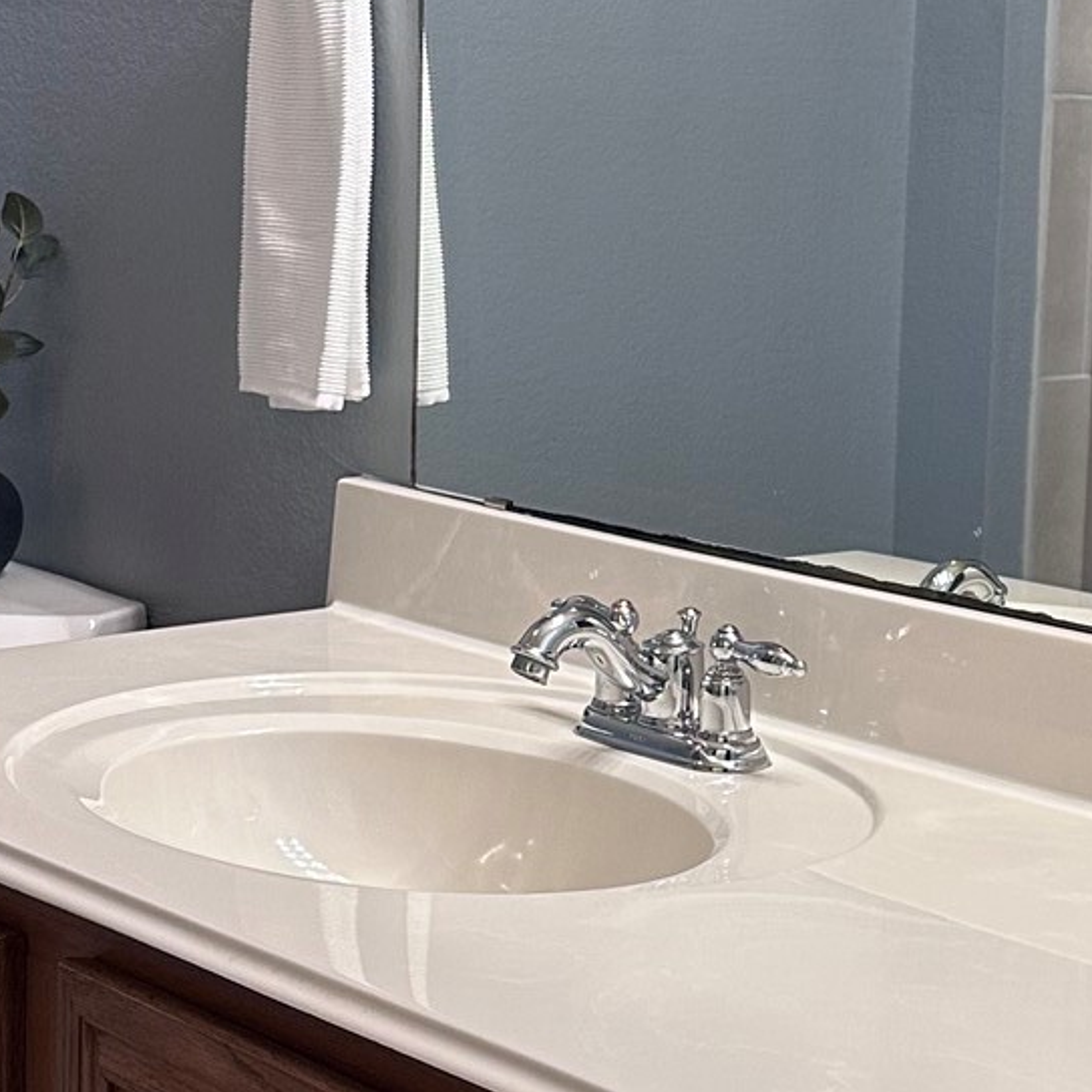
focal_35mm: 80
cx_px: 843
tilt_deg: -3.3
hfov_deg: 21.4
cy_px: 450
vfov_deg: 21.6
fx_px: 2855
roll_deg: -2.7
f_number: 1.78
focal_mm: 6.86
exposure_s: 1/60
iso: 160
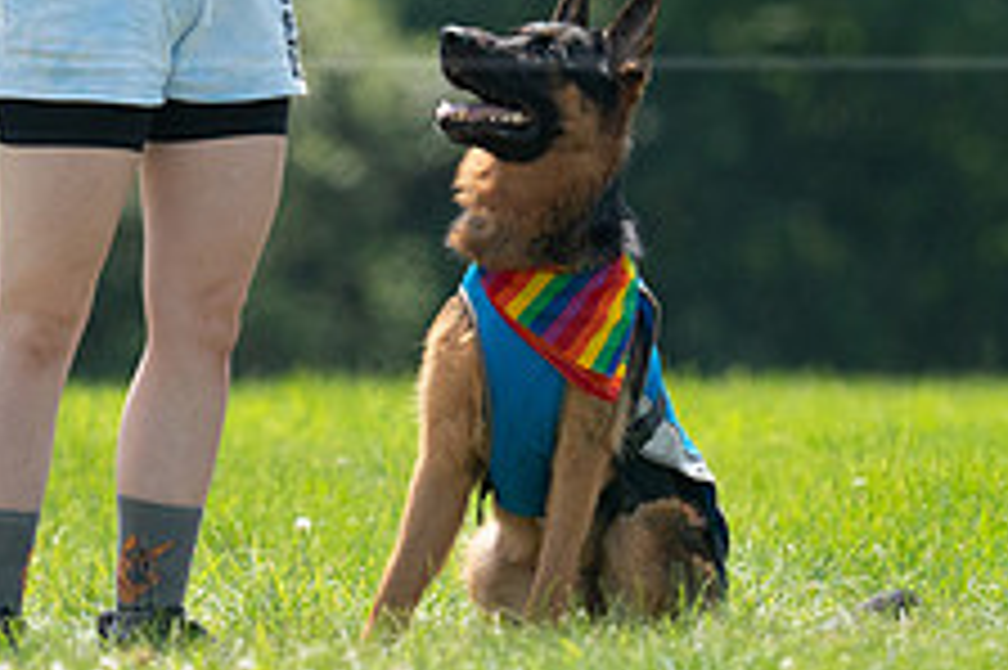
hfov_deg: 2.0
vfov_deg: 1.3
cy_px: -2
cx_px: 423
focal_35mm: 1037
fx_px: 29014
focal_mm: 400
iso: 1600
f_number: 6.3
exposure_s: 1/4000
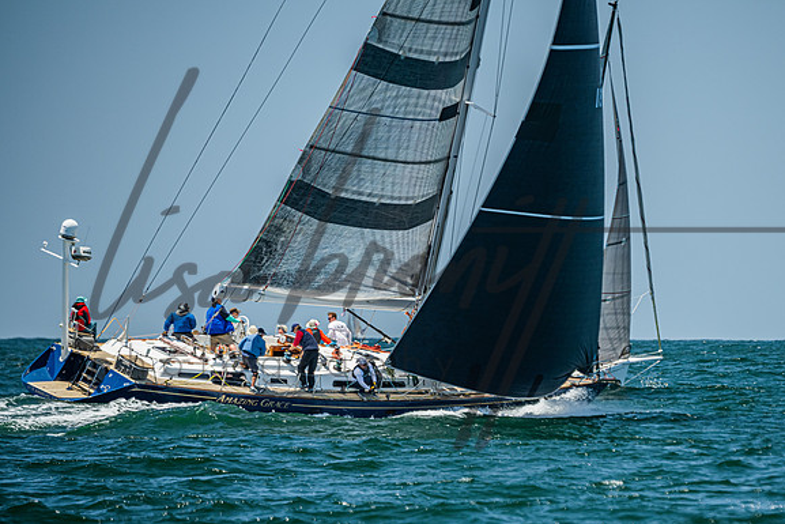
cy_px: 358
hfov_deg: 4.7
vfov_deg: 3.1
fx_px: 9618
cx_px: 537
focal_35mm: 441
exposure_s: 1/640
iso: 320
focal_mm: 320
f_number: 5.6
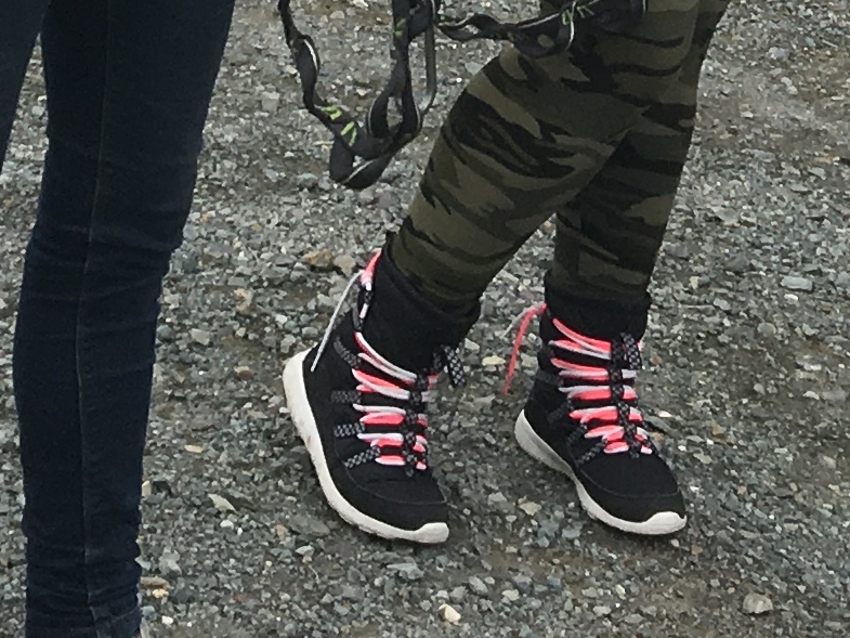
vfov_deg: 8.9
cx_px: 404
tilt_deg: +1.5
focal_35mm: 149
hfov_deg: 13.2
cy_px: -926
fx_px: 3659
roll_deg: -7.0
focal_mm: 4.15
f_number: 2.2
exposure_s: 1/1166
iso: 25
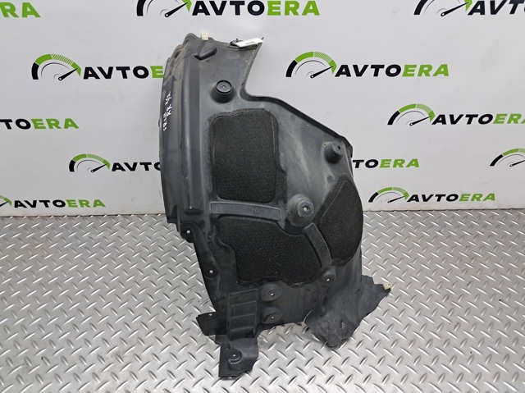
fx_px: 409
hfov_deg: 65.4
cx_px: 262
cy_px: 196
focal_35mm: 27
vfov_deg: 51.3
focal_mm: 4
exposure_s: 1/50
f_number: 1.8
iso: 100
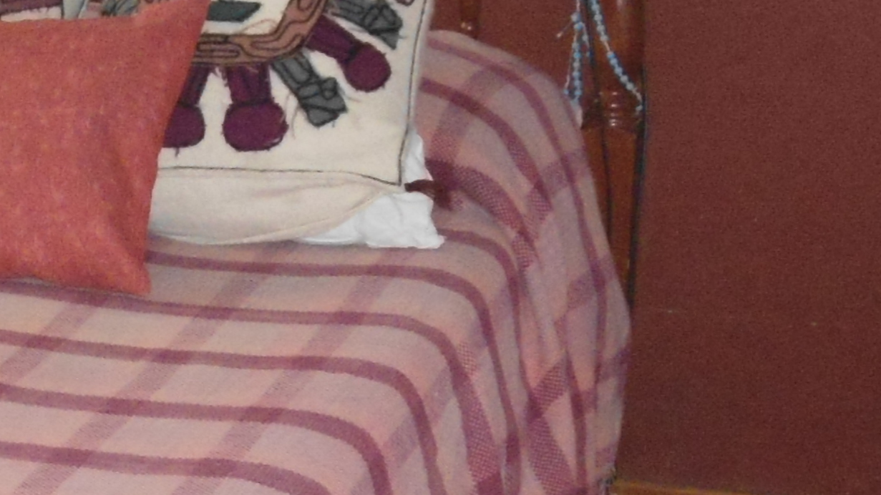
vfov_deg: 9.2
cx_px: 42
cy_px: 468
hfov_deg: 16.1
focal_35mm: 131
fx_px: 3060
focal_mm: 6.7
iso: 800
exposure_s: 1/40
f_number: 3.2
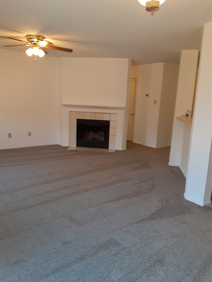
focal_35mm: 27
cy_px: 141
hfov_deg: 51.4
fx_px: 220
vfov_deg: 65.3
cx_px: 106
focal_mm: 2.91
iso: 160
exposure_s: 1/60
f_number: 1.9
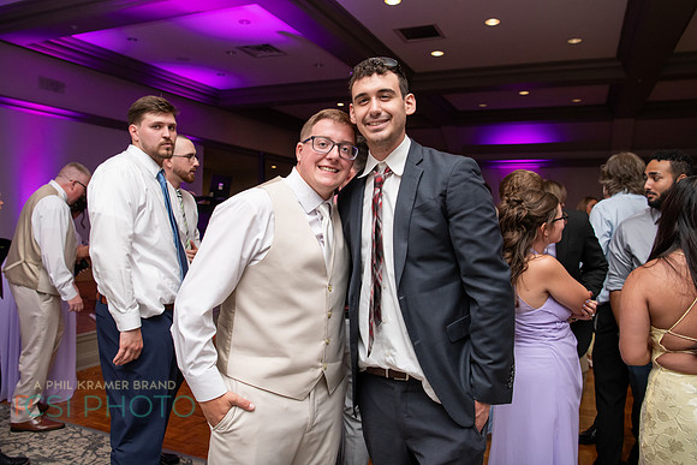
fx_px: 543
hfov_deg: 65.4
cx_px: 333
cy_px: 194
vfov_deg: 46.2
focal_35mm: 28
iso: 800
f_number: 4
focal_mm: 24
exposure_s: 1/160
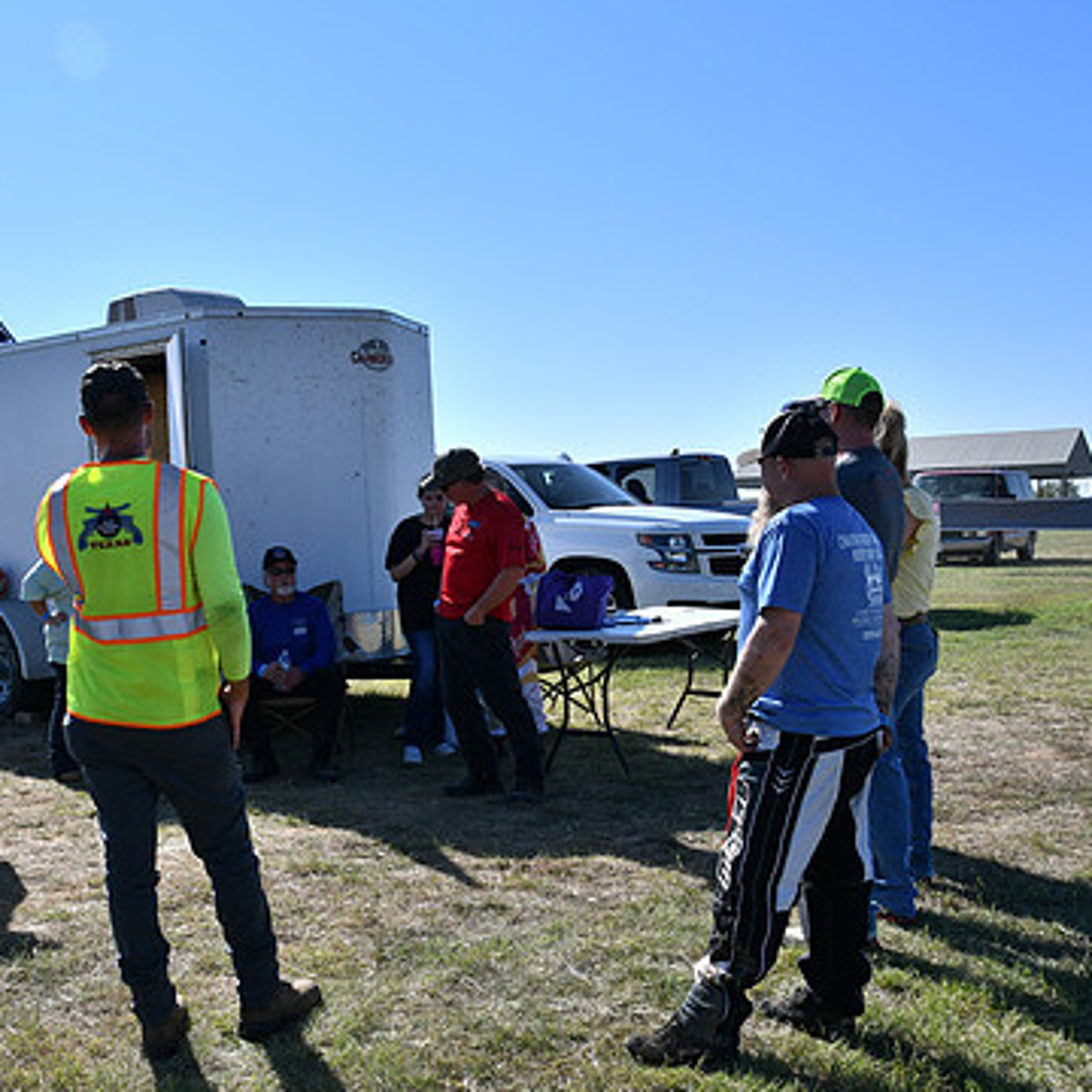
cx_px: 397
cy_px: 566
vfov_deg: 44.9
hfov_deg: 44.5
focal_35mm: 37
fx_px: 1321
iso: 100
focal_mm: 18
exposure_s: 1/400
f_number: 10
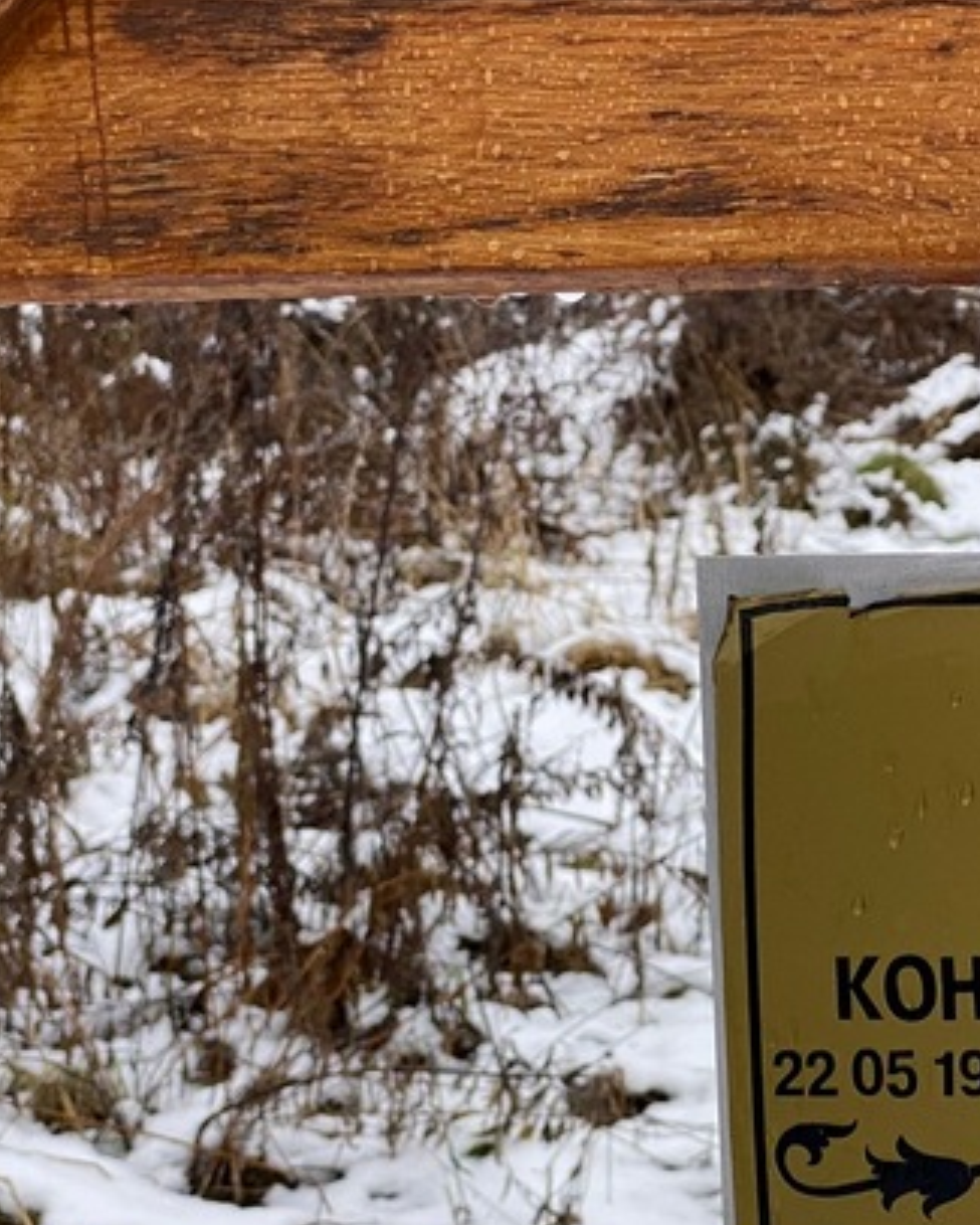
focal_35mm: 100
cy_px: 818
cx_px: 1146
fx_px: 3624
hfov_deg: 14.9
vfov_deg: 19.1
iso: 50
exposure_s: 1/122
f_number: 2
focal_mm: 6
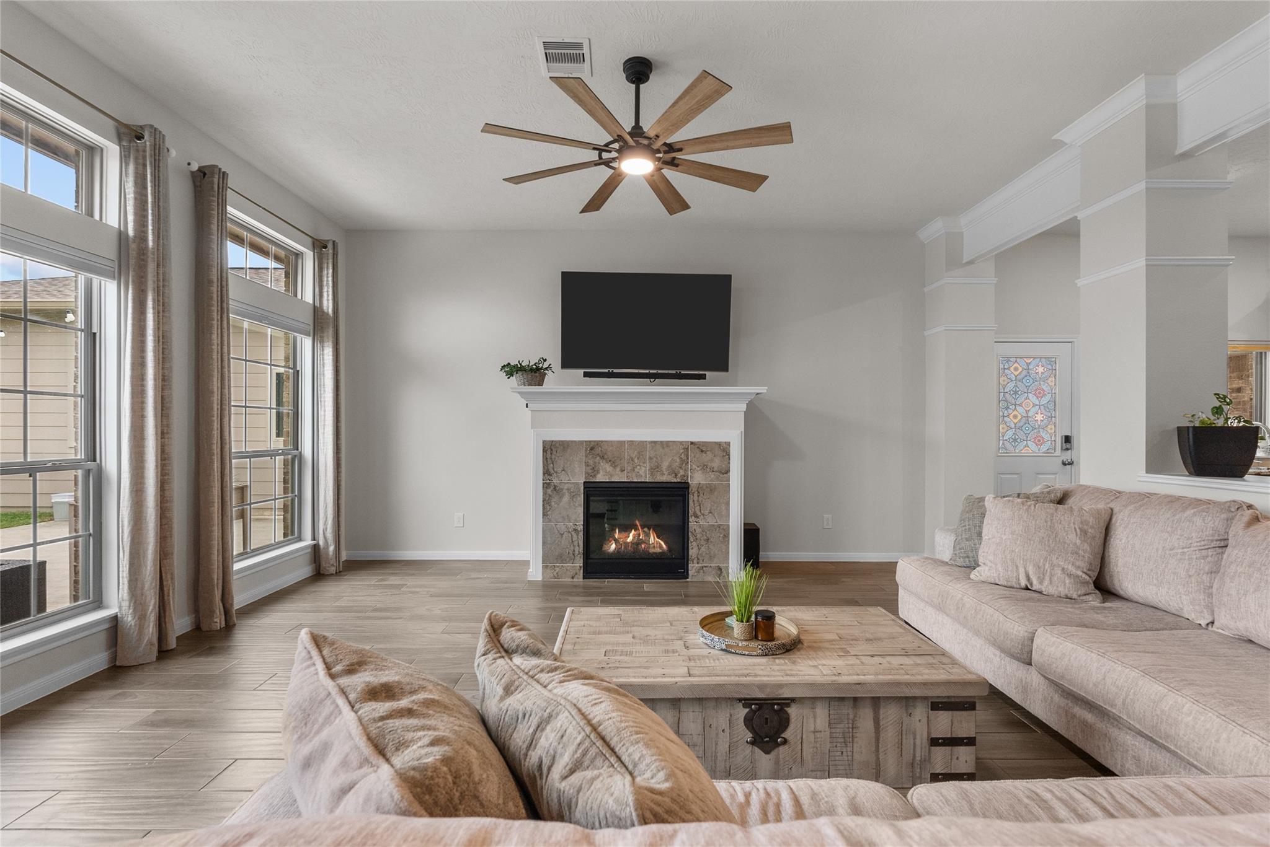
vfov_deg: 73.8
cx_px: 635
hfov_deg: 96.7
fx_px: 565
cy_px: 424
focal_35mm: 16
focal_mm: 16
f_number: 8
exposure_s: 1/20
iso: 1000
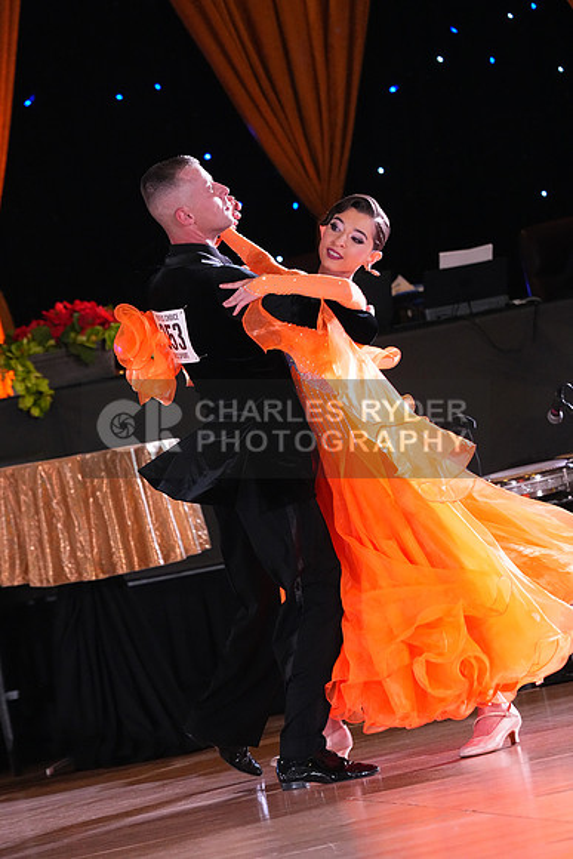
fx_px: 3674
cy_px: 430
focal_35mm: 154
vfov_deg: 13.3
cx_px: 286
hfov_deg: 8.9
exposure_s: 1/400
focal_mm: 154
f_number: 5
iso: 8000
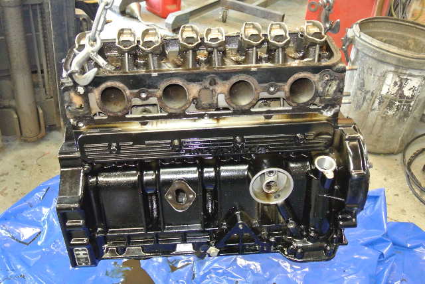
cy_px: 142
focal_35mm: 35
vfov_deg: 37.9
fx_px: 414
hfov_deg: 54.4
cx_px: 212
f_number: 4
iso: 2800
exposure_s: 1/60
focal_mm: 13.1
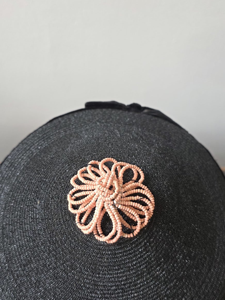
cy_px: 181
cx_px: 111
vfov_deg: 48.6
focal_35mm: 38
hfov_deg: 37.7
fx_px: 329
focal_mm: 6.3
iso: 125
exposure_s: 1/120
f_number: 1.7
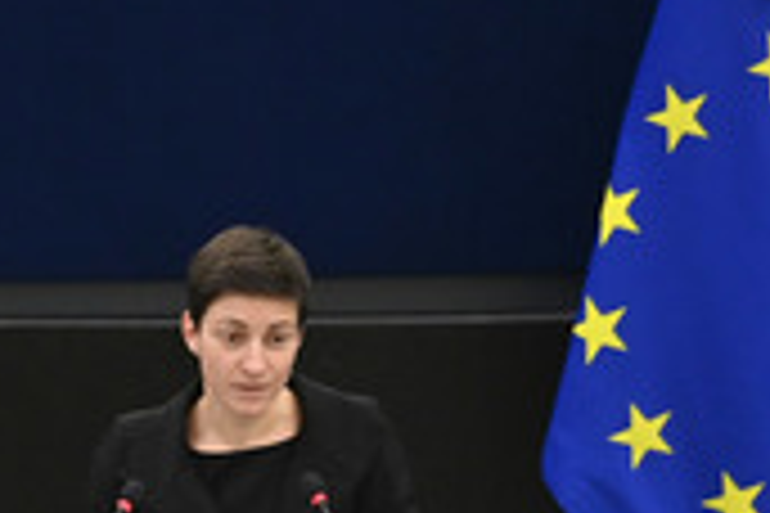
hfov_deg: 3.9
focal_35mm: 526
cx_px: -14
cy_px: 616
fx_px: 11250
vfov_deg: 2.6
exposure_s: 1/400
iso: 800
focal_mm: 200
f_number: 2.8
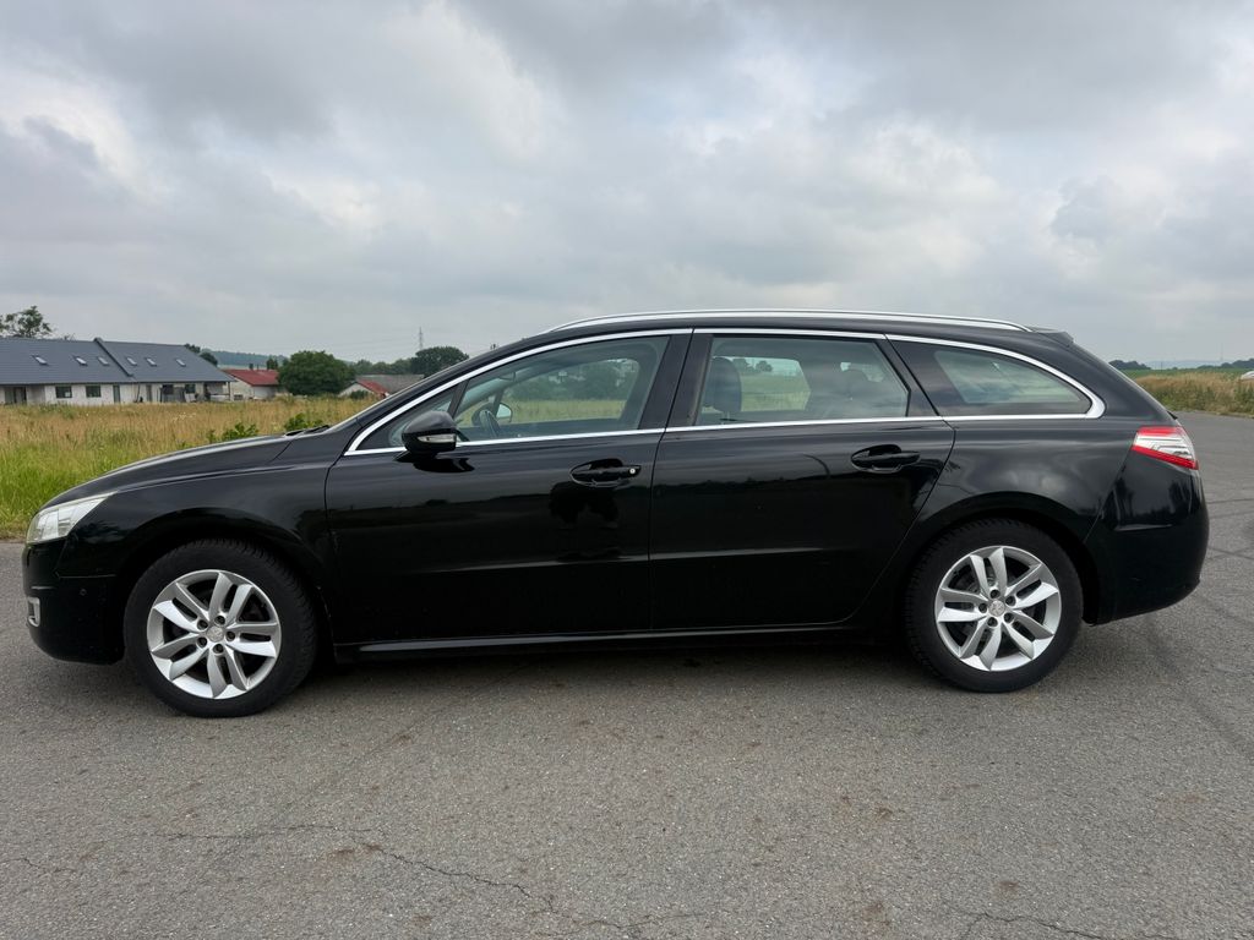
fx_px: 869
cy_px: 470
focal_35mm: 24
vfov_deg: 56.8
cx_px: 627
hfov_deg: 71.6
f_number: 1.78
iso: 80
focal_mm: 6.76
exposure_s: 1/3953
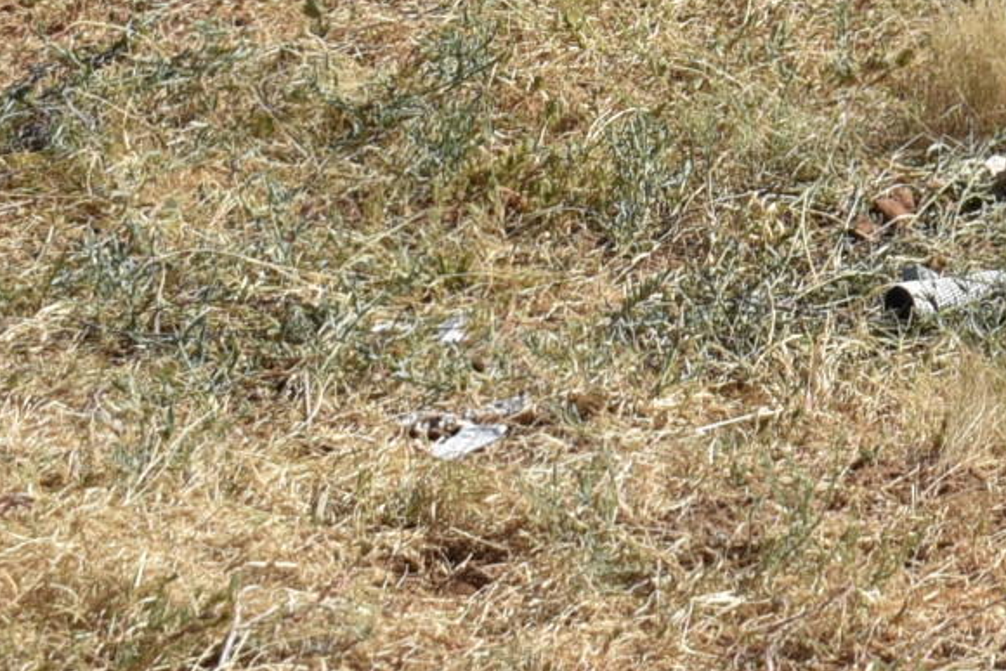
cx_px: 1903
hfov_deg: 8.2
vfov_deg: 5.5
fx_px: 6724
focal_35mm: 241
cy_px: -977
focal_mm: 31
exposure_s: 1/320
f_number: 9
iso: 100
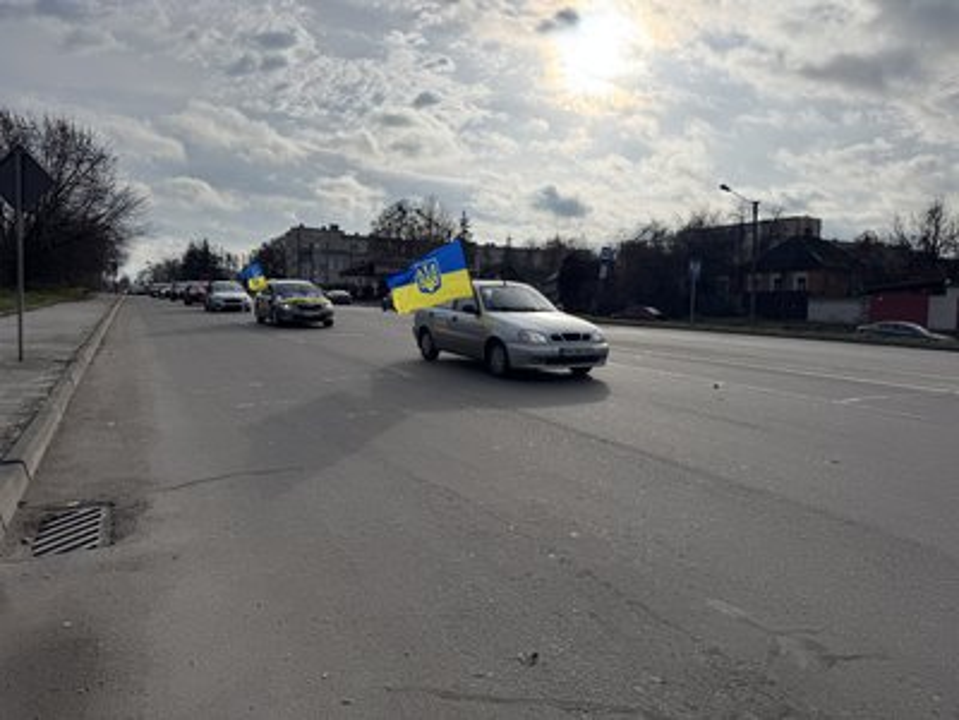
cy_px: 360
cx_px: 480
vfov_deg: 56.8
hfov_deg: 71.6
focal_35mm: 24
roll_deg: -0.2
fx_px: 665
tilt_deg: -3.0
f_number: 1.78
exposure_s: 1/12346
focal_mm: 6.76
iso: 64
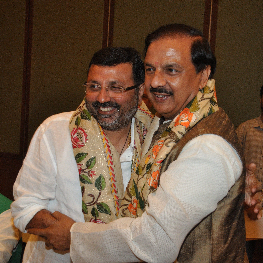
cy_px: 131
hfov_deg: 34.0
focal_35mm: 50
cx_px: 134
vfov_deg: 34.0
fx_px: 430
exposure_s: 1/60
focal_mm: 26
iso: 500
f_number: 4.2
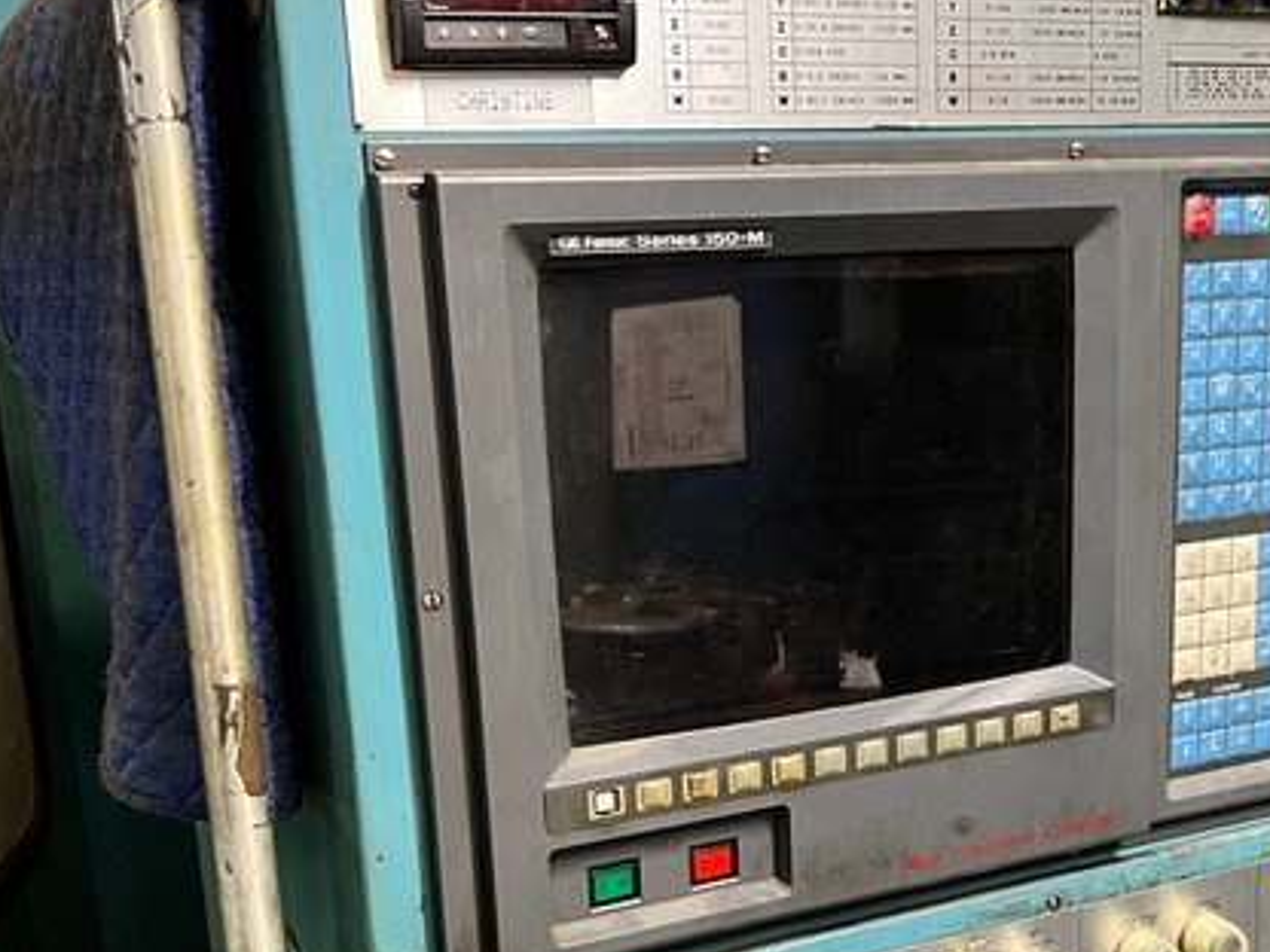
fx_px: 1834
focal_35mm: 50
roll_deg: +1.0
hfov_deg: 37.9
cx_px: 815
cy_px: 687
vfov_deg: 28.8
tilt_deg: -13.9
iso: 250
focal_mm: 5.7
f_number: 1.5
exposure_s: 1/60
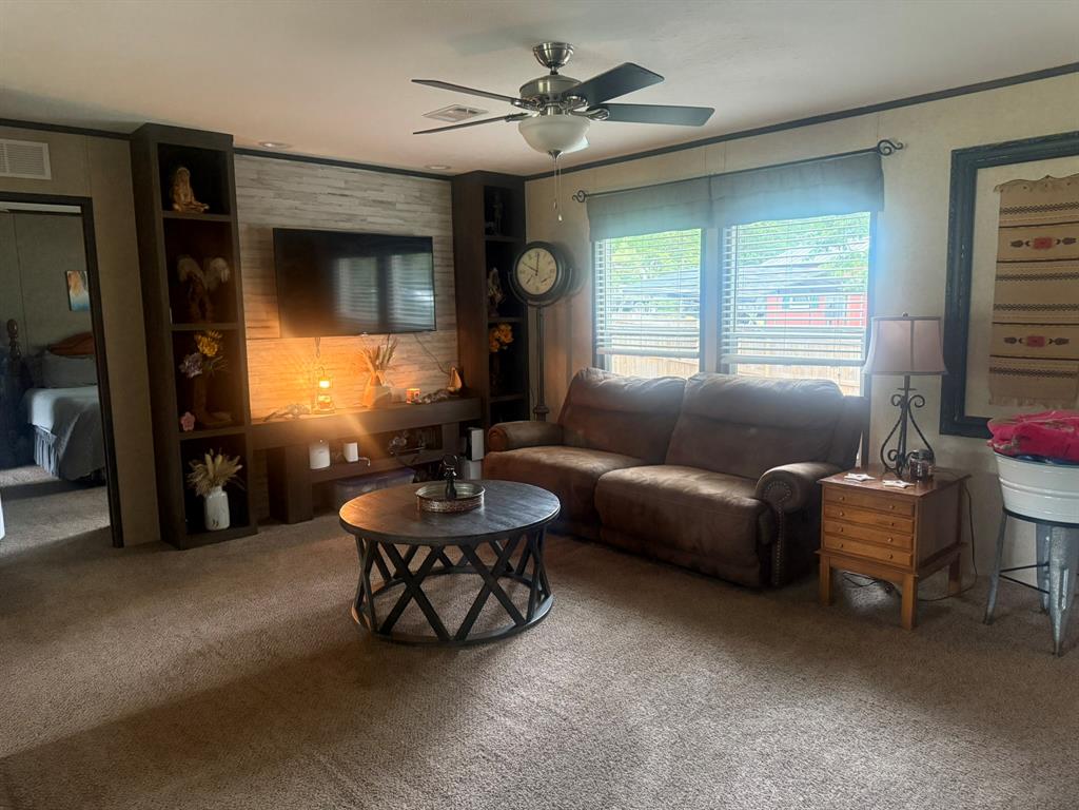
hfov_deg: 71.6
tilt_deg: -6.6
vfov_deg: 56.8
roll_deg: +0.8
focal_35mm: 24
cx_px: 540
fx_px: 748
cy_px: 405
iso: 800
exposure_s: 1/60
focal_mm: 6.76
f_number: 1.78
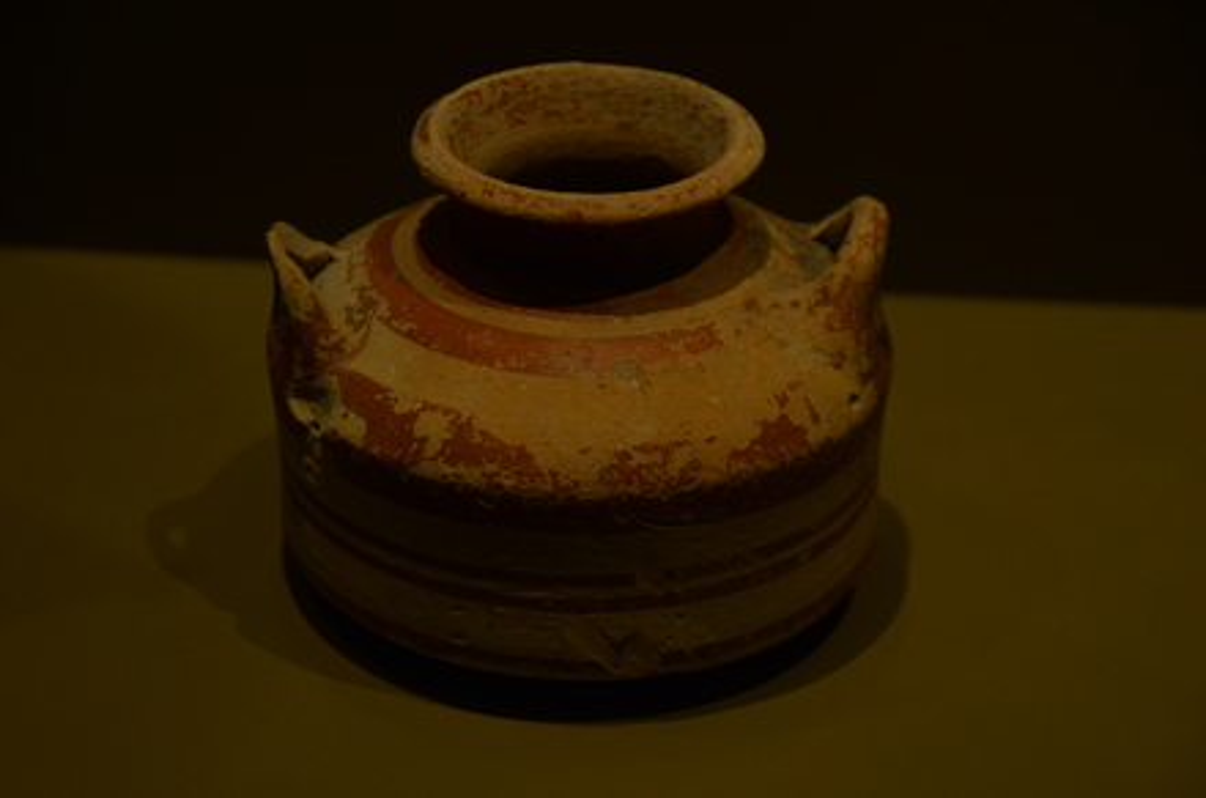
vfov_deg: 10.6
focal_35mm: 129
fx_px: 4311
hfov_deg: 15.9
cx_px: 603
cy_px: 399
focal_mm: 86
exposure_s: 1/160
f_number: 5.6
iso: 1000
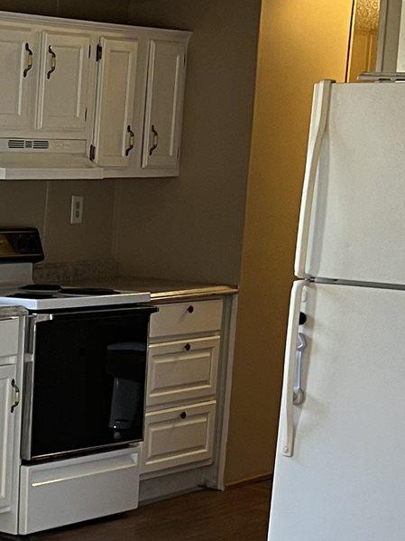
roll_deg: -1.4
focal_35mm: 100
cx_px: -188
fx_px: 1561
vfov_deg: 19.5
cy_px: 415
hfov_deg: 13.9
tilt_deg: -10.3
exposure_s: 1/60
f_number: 1.5
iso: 125
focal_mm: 5.7
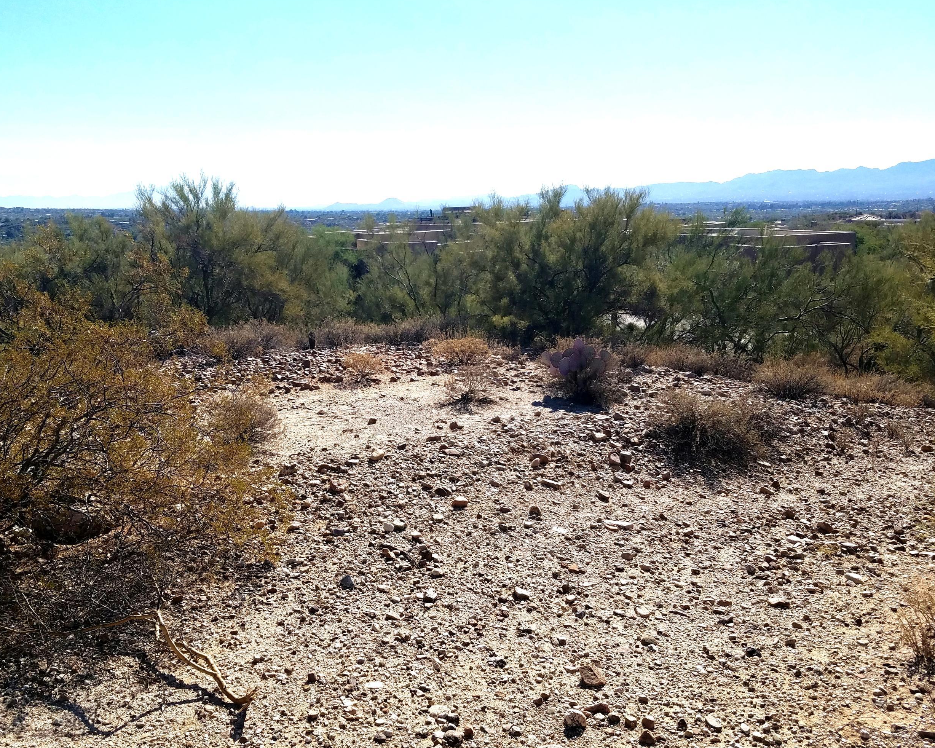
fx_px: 858
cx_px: 421
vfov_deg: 47.1
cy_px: 350
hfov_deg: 57.1
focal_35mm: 31
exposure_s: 1/3832
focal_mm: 4.2
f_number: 1.7
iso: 50
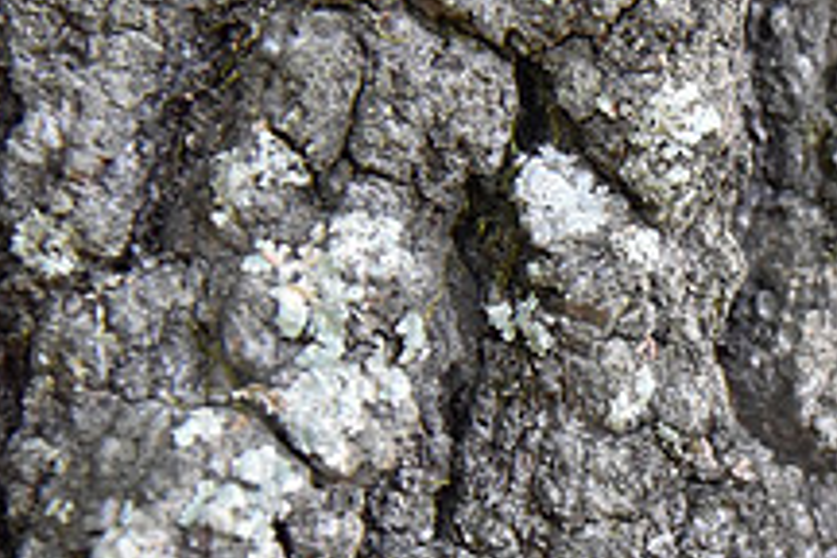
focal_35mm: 362
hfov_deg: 5.7
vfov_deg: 3.8
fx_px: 8416
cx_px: 1100
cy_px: 397
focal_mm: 135
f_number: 6.3
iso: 3200
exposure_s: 1/640
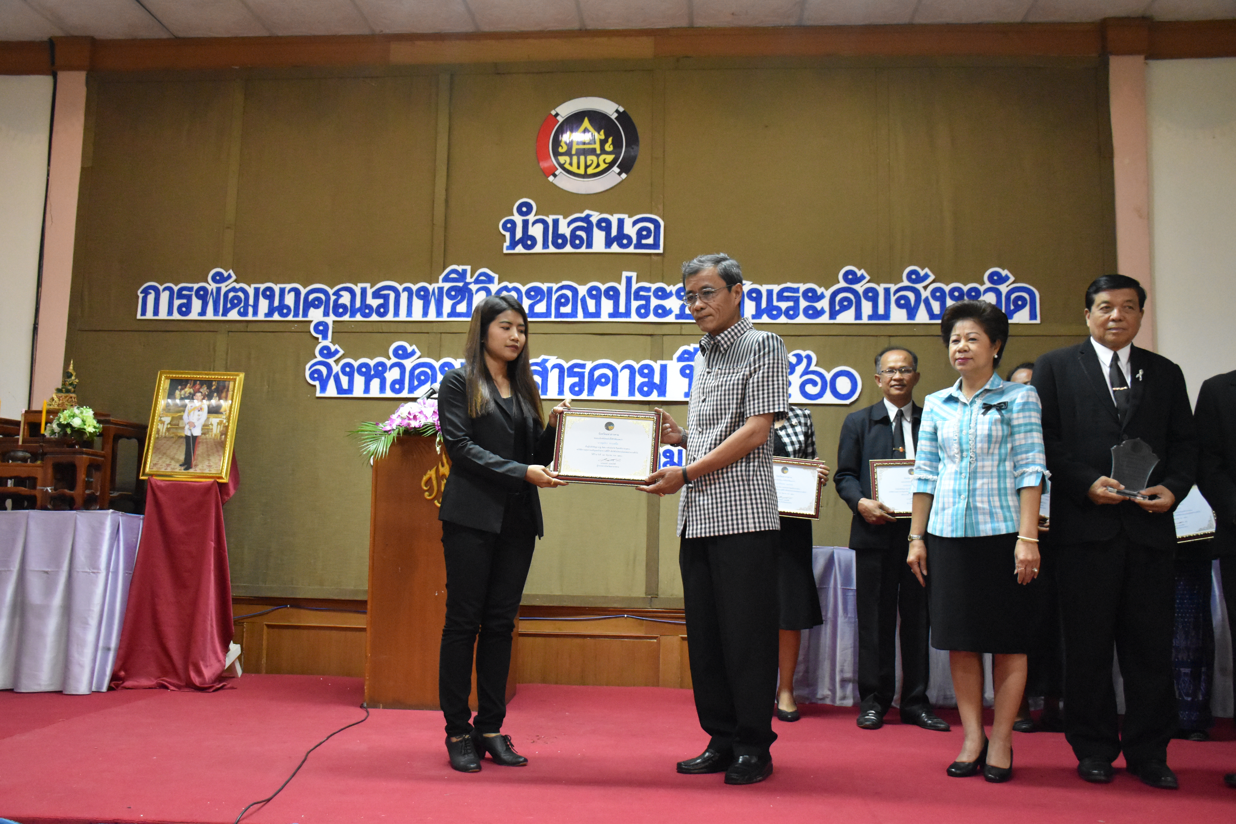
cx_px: 618
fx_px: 1133
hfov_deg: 57.2
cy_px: 412
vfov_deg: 40.0
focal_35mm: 33
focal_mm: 22
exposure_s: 1/60
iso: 5000
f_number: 3.5
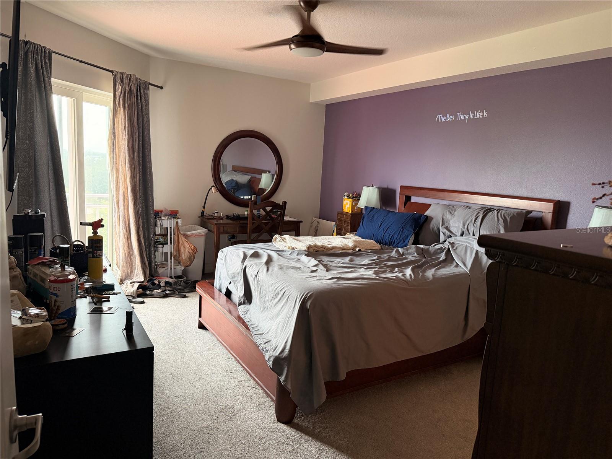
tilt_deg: -8.1
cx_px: 306
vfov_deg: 56.8
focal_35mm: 24
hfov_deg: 71.6
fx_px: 424
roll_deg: -3.0
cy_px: 230
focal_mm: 6.76
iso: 320
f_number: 1.78
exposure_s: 1/60
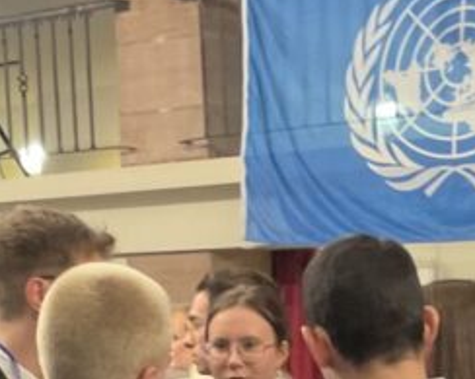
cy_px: 474
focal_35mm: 119
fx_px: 1672
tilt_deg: -6.9
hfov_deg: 16.2
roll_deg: +2.6
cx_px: 214
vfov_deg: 12.6
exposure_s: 1/34
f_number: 1.8
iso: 320
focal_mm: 3
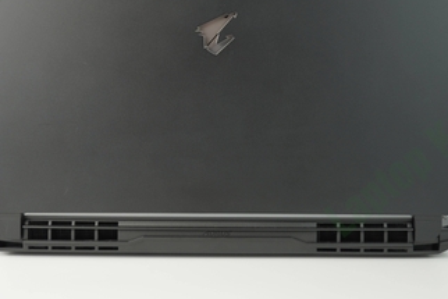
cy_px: 79
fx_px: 834
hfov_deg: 30.1
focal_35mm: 67
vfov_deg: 20.2
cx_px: 220
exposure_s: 1/80
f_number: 2.8
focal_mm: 30
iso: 100
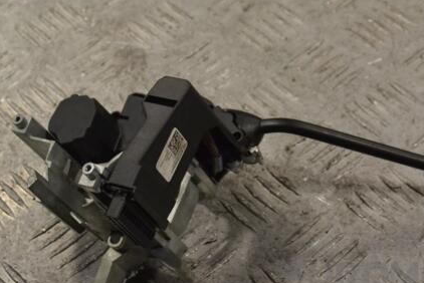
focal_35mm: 98
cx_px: 267
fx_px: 1155
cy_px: 144
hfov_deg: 20.8
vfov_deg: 14.0
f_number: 10
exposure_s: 1/400
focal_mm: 46
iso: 3200
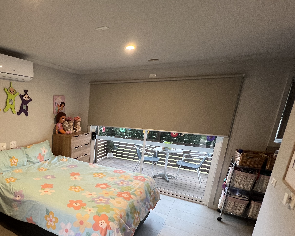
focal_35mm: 21
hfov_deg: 71.3
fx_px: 183
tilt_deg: -15.2
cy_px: 160
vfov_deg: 63.6
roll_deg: -1.7
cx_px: 67
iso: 160
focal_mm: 1.57
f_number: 1.8
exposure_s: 1/50
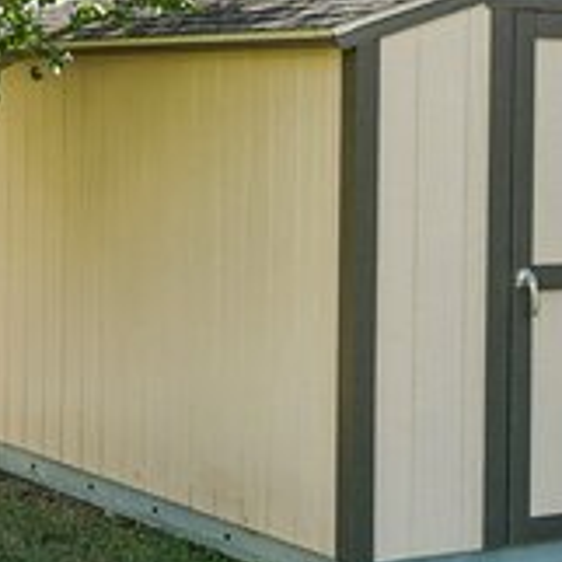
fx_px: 2167
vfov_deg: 14.7
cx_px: 524
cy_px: 145
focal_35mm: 118
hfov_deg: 14.6
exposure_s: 1/320
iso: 200
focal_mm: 35
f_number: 4
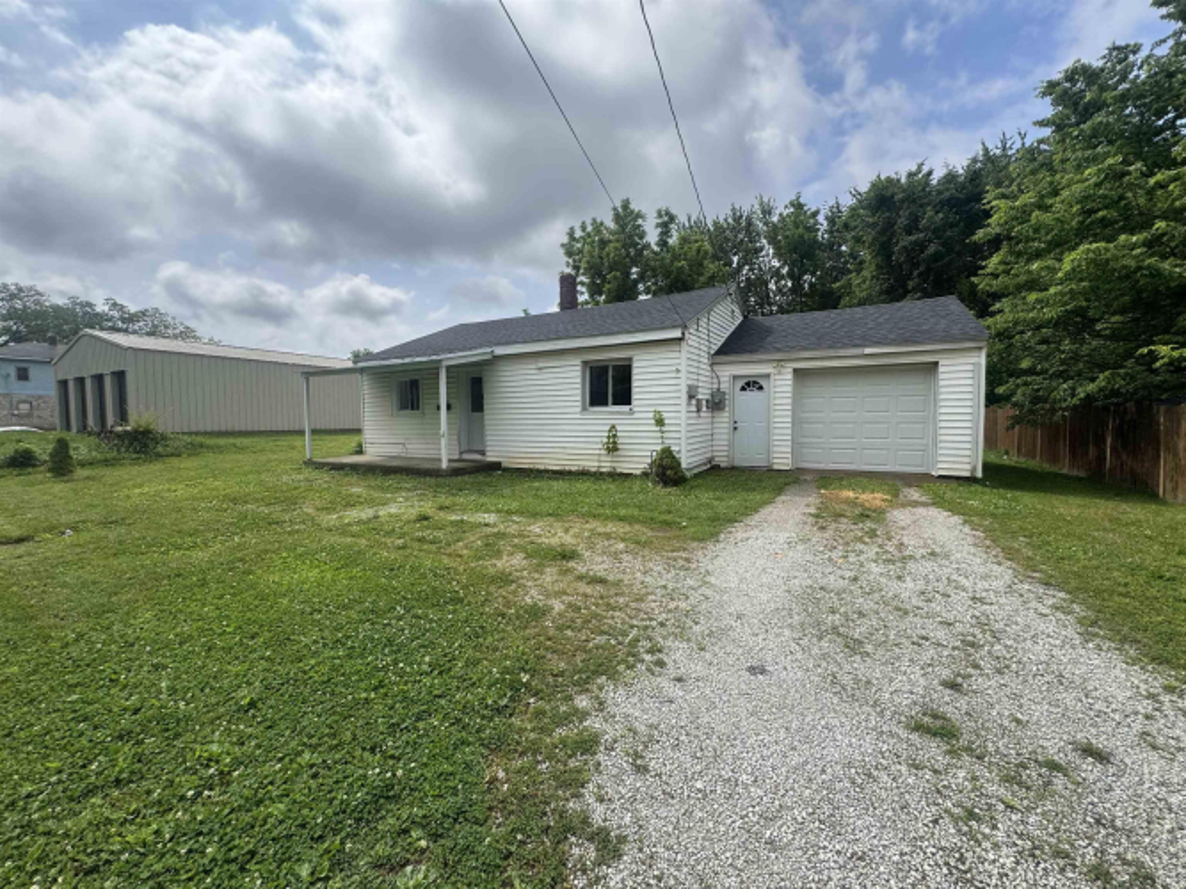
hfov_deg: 102.1
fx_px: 480
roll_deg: +0.7
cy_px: 444
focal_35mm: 14
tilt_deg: -2.8
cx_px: 593
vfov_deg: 85.7
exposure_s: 1/2028
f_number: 2.2
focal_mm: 2.22
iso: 50
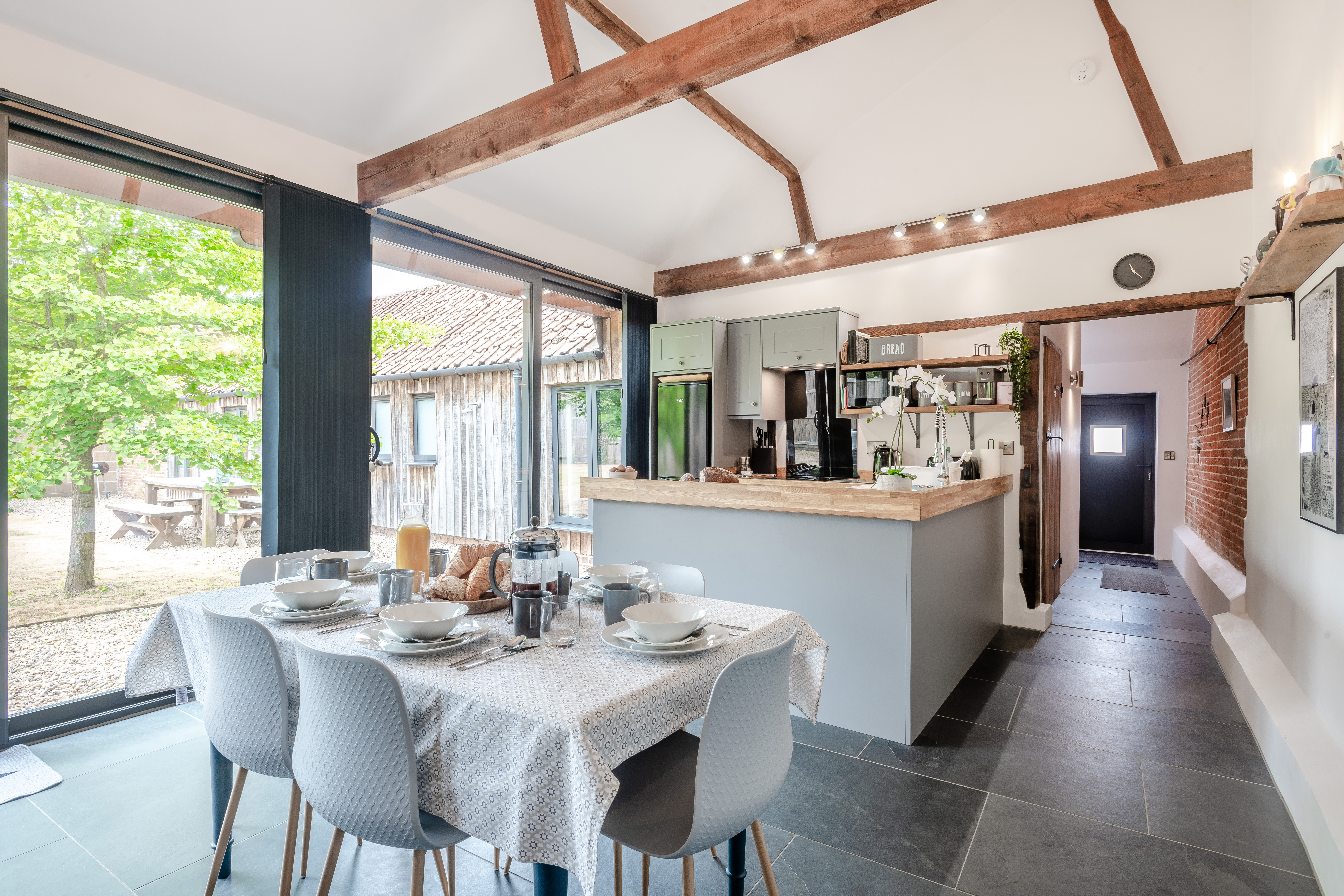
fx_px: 709
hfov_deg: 86.9
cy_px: 448
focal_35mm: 19
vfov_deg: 64.6
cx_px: 672
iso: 100
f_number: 11
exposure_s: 1/2.5
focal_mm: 19
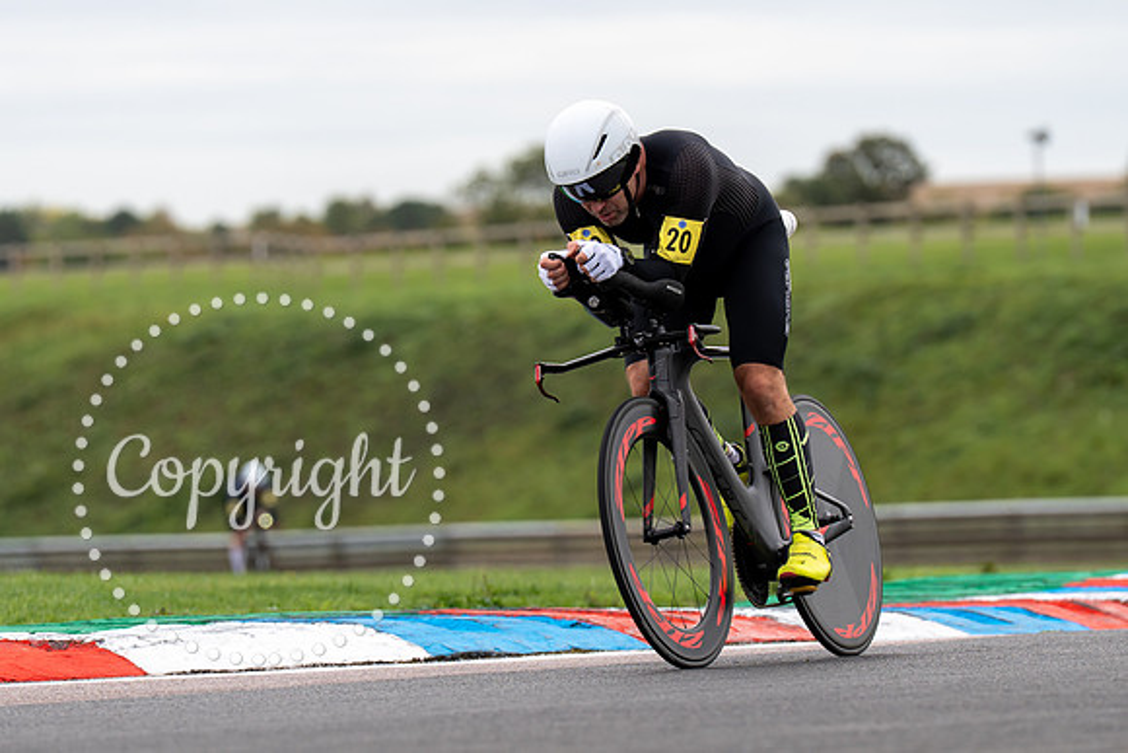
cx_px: 652
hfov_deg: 7.3
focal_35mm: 282
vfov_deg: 4.9
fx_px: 8832
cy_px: 389
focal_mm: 194
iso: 160
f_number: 4
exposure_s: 1/800
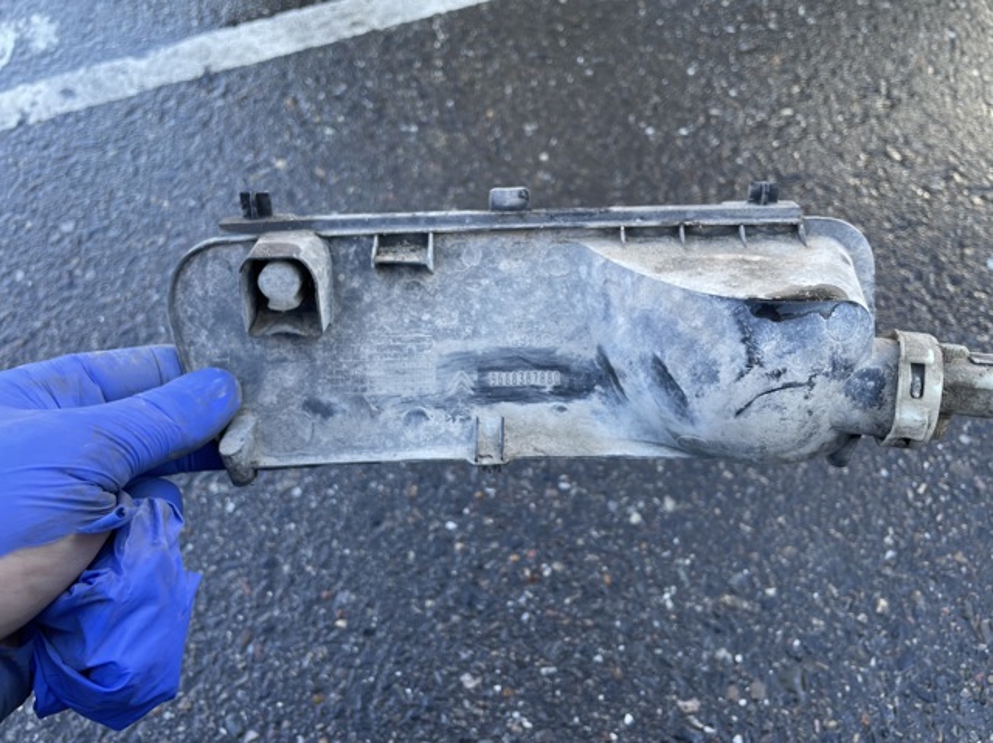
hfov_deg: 67.3
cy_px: 372
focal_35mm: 26
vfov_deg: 53.0
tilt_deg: -55.4
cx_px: 496
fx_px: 745
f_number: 1.6
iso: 40
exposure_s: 1/121
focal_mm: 4.2
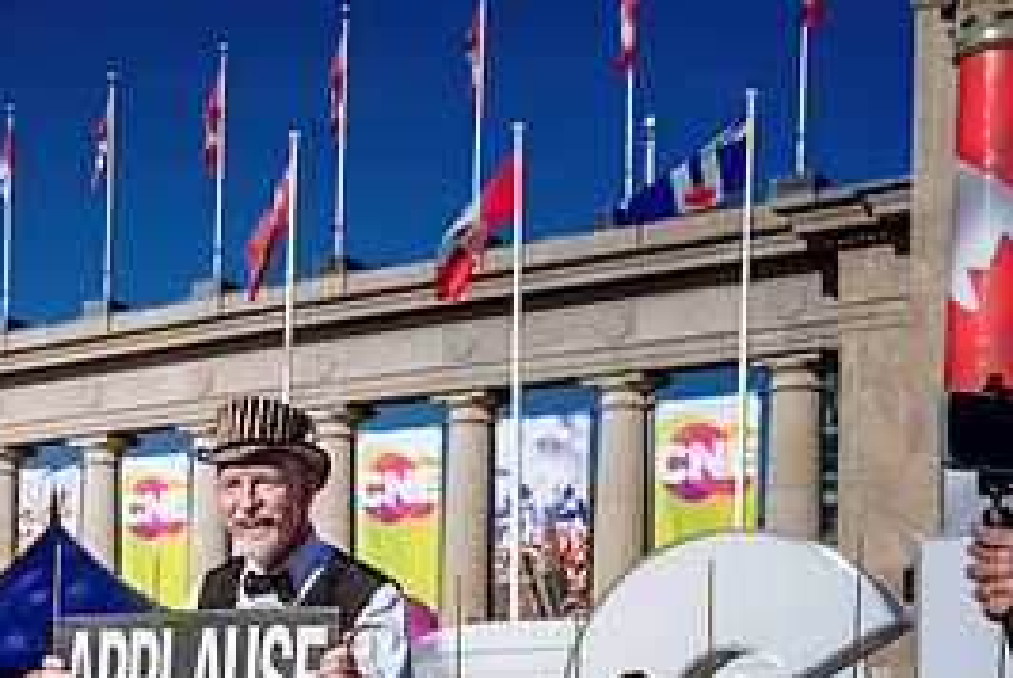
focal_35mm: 70
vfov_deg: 18.9
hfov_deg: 27.6
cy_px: 708
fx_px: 1972
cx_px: 72
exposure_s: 1/320
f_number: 4
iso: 64
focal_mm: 28.5
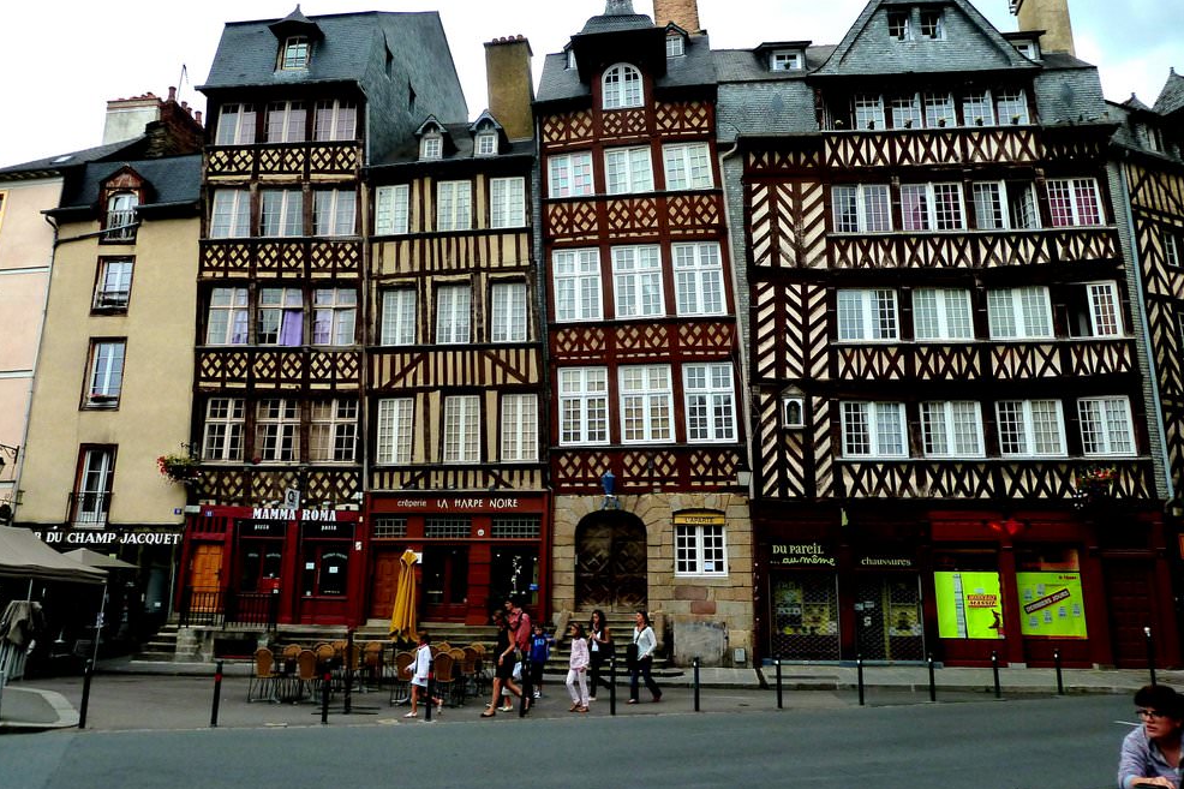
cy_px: 363
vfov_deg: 47.9
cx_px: 570
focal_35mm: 27
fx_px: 888
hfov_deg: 67.4
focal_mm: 4.1
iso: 125
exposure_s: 1/250
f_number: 4
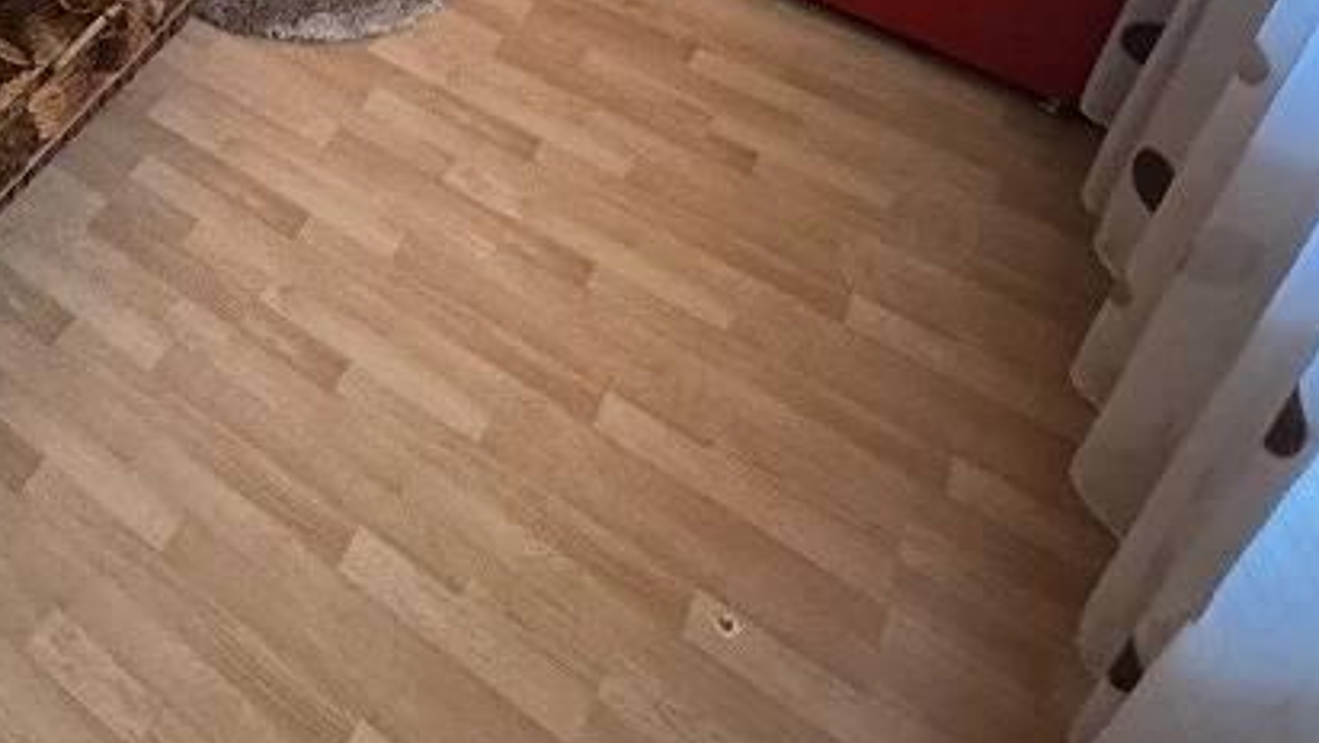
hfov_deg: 46.0
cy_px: -375
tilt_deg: -26.4
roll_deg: +1.3
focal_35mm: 37
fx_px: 1294
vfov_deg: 24.7
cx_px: 22
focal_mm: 2.22
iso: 800
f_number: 2.2
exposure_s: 1/60
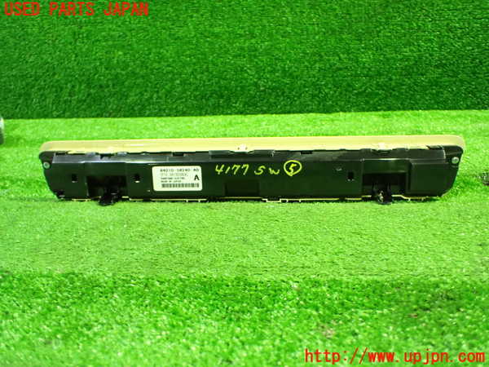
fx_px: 424
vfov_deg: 46.8
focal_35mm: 30
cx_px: 244
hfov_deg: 60.0
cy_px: 184
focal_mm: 5.4
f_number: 2.3
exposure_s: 1/30
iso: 1250
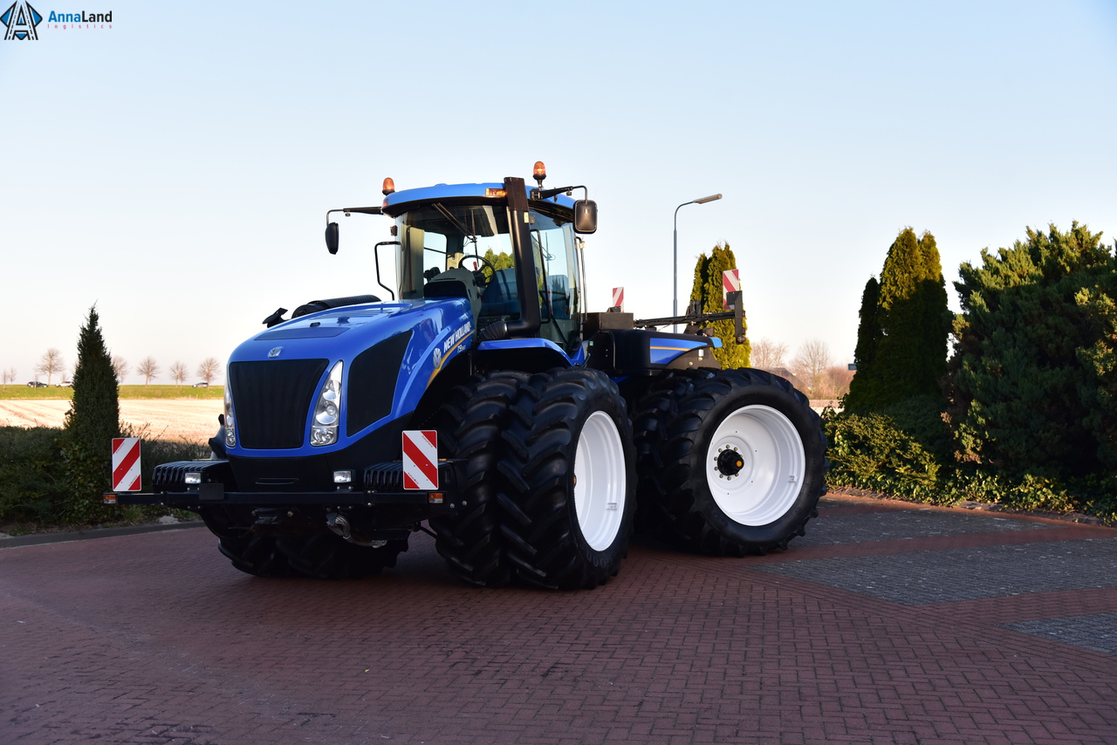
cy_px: 372
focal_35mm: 38
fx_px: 1179
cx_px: 558
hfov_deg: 50.7
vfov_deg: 35.1
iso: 1250
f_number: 5
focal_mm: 38
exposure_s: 1/1600
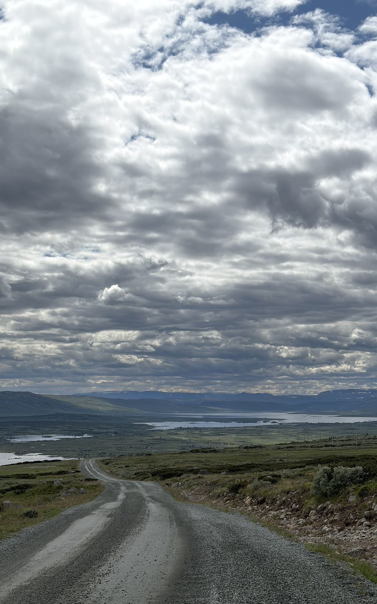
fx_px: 921
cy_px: 305
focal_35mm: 56
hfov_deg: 23.1
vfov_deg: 36.3
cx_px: 210
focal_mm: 5.96
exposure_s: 1/3636
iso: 50
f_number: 1.6
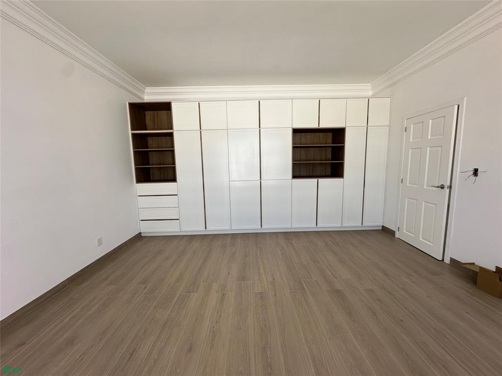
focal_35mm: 14
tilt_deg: -3.4
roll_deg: +1.1
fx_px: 203
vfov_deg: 85.7
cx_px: 251
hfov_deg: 102.1
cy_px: 188
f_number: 2.2
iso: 40
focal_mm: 2.22
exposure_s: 1/238
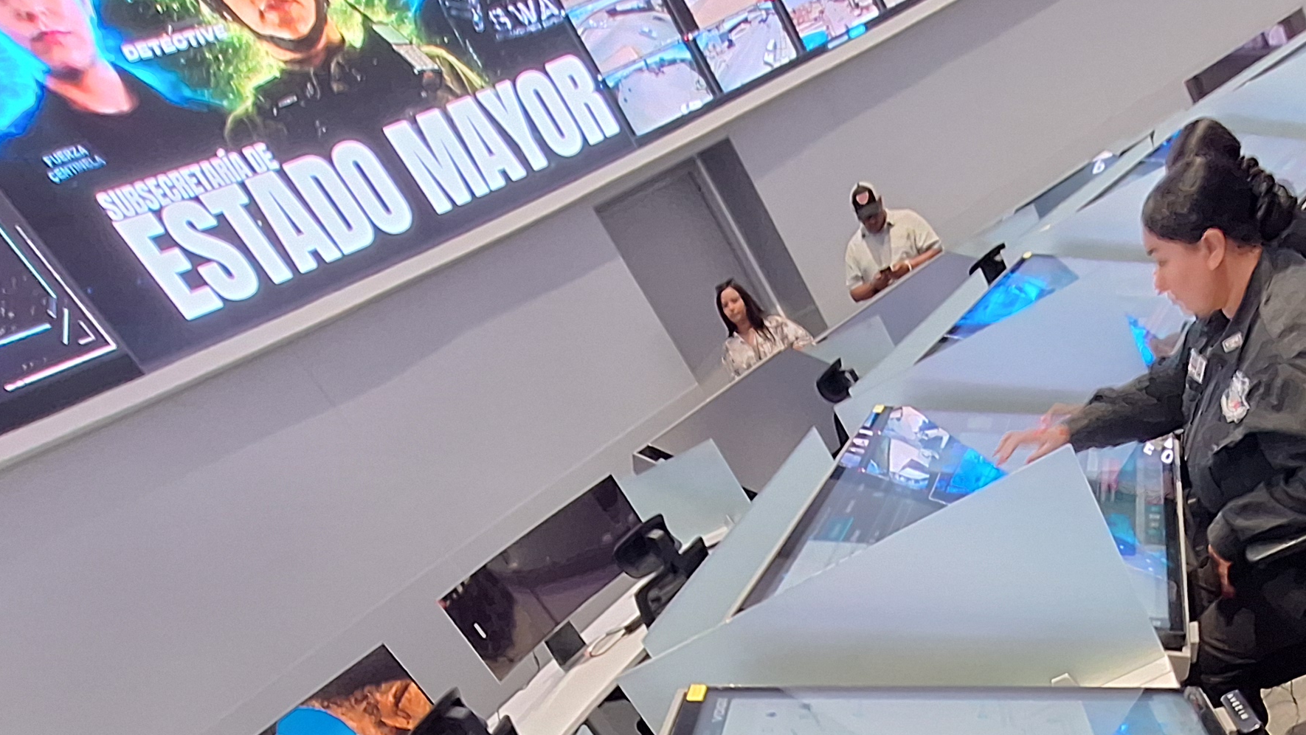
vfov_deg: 30.6
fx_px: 1108
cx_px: 942
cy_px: 900
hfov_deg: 58.6
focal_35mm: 32
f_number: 2.2
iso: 160
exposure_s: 1/24
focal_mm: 1.74
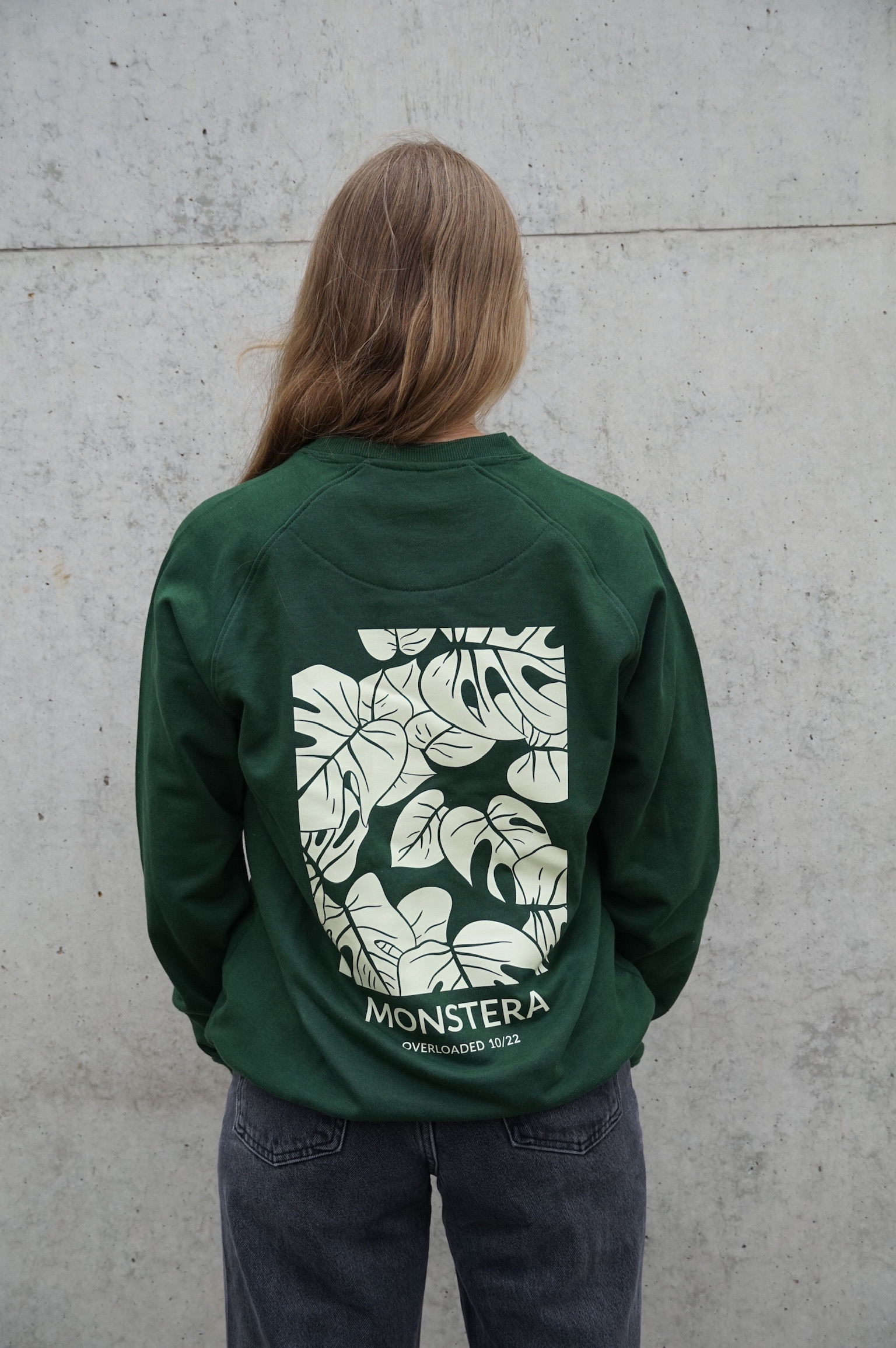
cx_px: 448
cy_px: 674
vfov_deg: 31.9
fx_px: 2355
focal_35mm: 63
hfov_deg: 21.5
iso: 320
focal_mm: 42
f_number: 5
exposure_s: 1/160
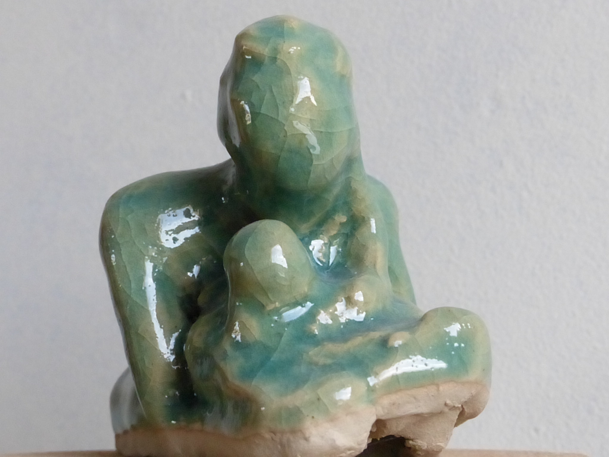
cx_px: 304
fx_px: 1372
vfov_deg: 18.9
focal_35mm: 78
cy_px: 228
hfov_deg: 25.0
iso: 1600
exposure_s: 1/640
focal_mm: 14
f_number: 4
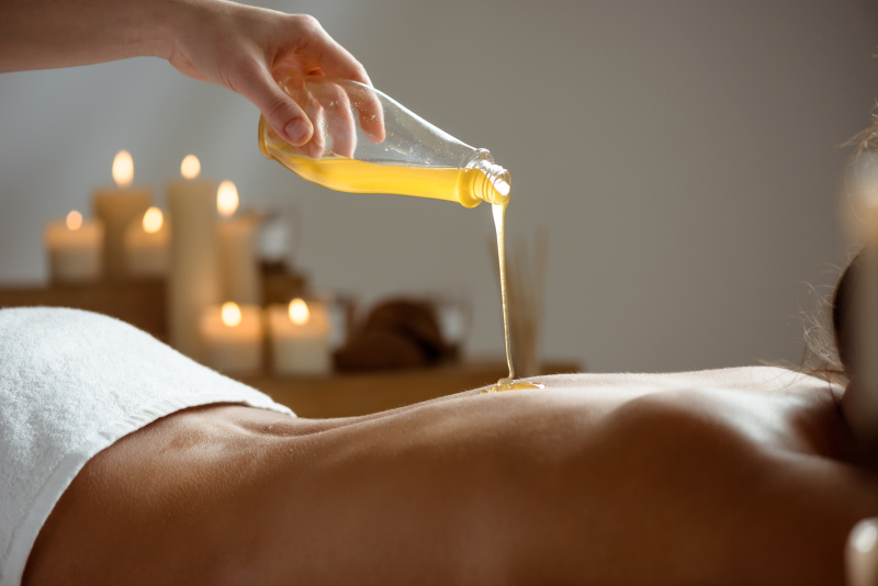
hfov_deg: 19.4
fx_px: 2562
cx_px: 439
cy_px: 293
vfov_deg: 13.1
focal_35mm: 105
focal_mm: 105
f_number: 4
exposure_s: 1/160
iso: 200
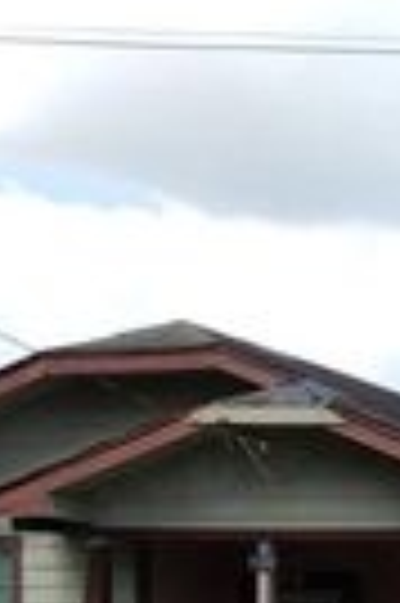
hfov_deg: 8.9
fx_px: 1988
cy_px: 634
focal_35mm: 119
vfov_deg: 16.8
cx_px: 1276
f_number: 3.4
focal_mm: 4.3
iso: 80
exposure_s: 1/640
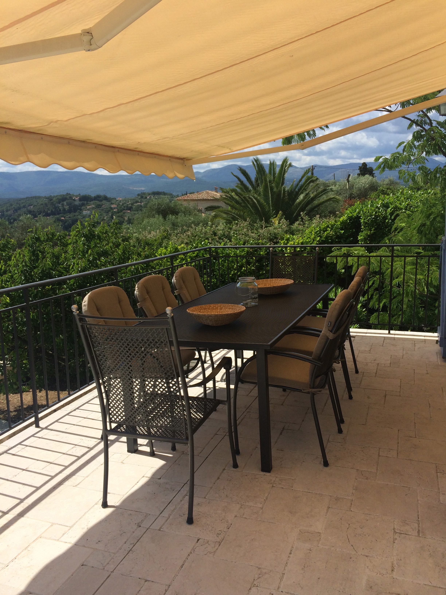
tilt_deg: -8.1
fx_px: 498
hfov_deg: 48.2
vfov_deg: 61.7
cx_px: 223
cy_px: 298
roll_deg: -0.1
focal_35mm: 29
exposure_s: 1/2933
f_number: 2.2
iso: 32
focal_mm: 4.15
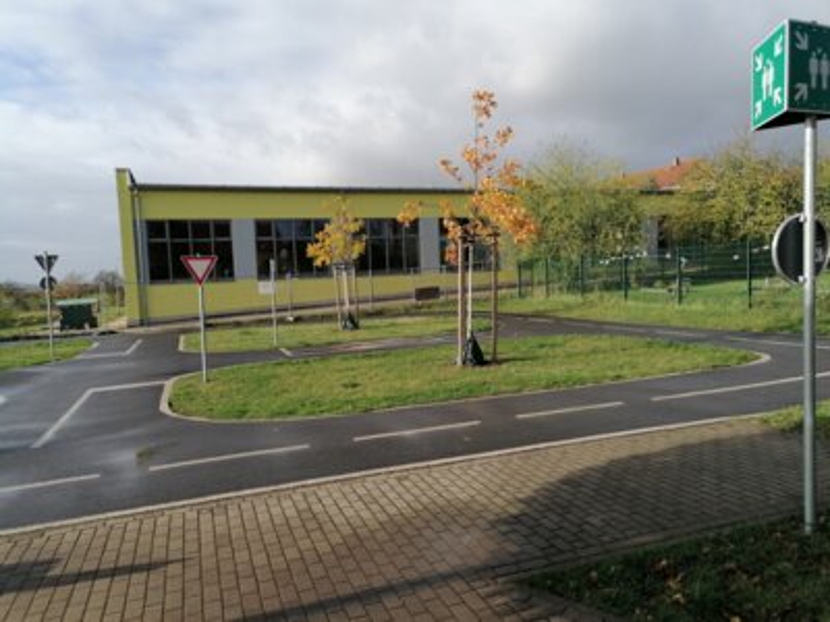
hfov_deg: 65.3
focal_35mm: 27
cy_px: 311
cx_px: 415
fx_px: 647
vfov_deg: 51.4
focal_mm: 4.75
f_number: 1.8
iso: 50
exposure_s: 1/903
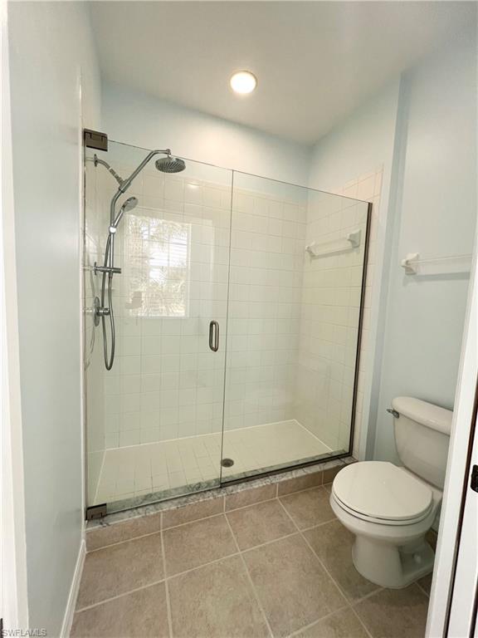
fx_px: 239
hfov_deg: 89.9
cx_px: 239
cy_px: 319
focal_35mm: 13
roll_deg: -2.8
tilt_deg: -5.5
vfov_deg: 106.2
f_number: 1.8
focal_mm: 1.57
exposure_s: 1/120
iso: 50
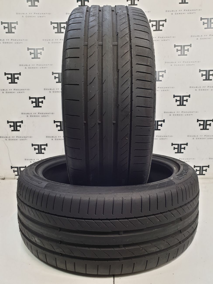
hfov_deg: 53.1
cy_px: 142
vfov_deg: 67.3
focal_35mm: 26
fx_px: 213
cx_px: 106
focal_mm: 4.3
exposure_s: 1/50
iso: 125
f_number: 2.4
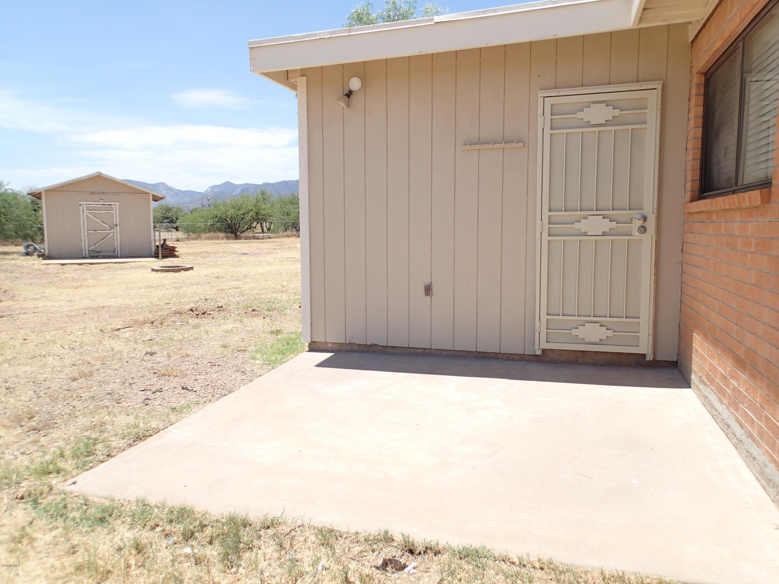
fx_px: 563
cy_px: 292
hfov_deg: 69.4
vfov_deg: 54.9
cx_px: 390
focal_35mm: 25
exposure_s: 1/125
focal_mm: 4.5
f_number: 8
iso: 100
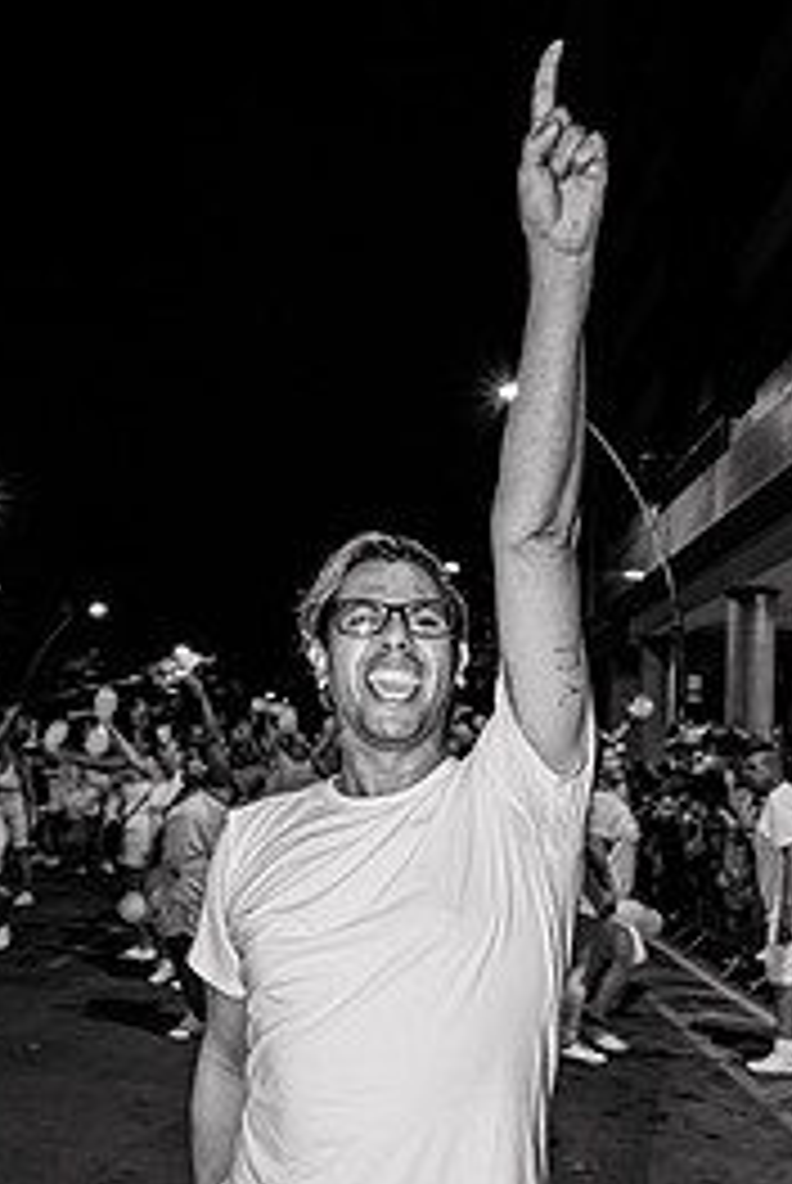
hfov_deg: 32.7
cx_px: 392
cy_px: 725
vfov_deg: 47.0
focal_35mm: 41
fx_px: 1349
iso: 320
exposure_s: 1/40
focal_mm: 24
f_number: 4
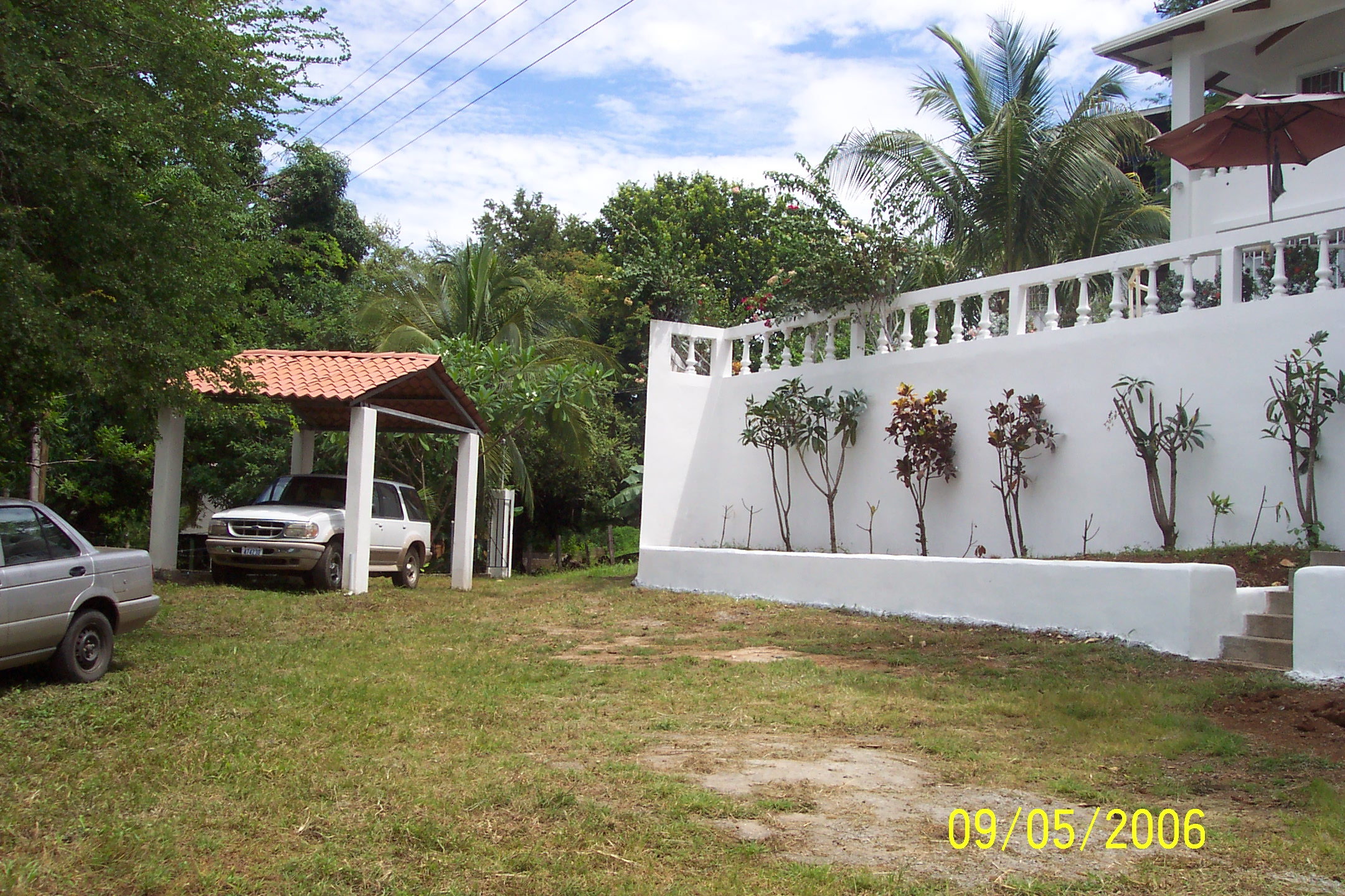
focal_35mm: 38
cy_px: 448
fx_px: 1420
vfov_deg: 35.1
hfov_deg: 50.7
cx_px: 672
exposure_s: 1/500
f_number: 4.8
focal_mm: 8
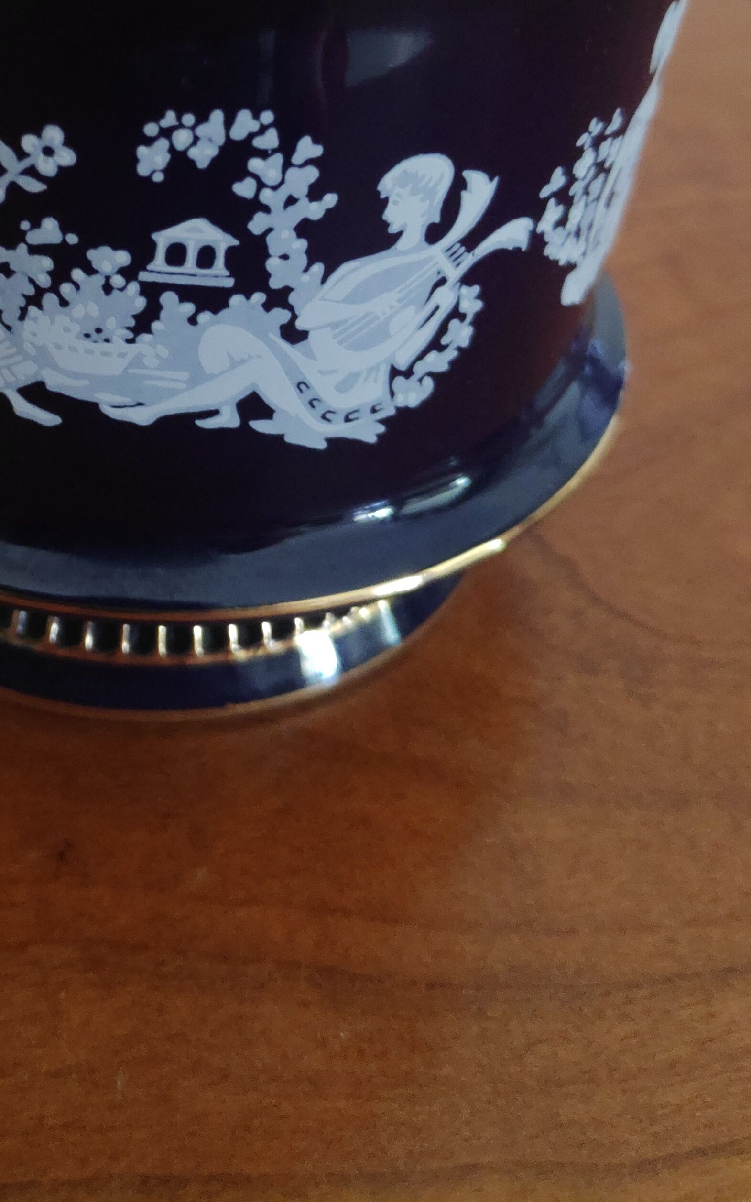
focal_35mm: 34
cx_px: 111
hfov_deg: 35.6
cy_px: 251
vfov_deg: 53.2
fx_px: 1114
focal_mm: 3.94
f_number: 1.9
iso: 2812
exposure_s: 1/20
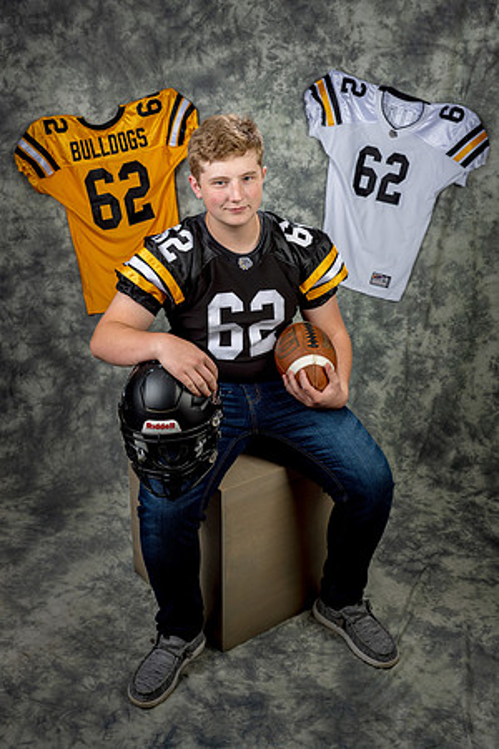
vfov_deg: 54.4
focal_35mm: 35
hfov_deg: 37.9
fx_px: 728
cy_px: 374
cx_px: 250
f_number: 6.3
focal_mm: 35
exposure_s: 1/160
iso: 125
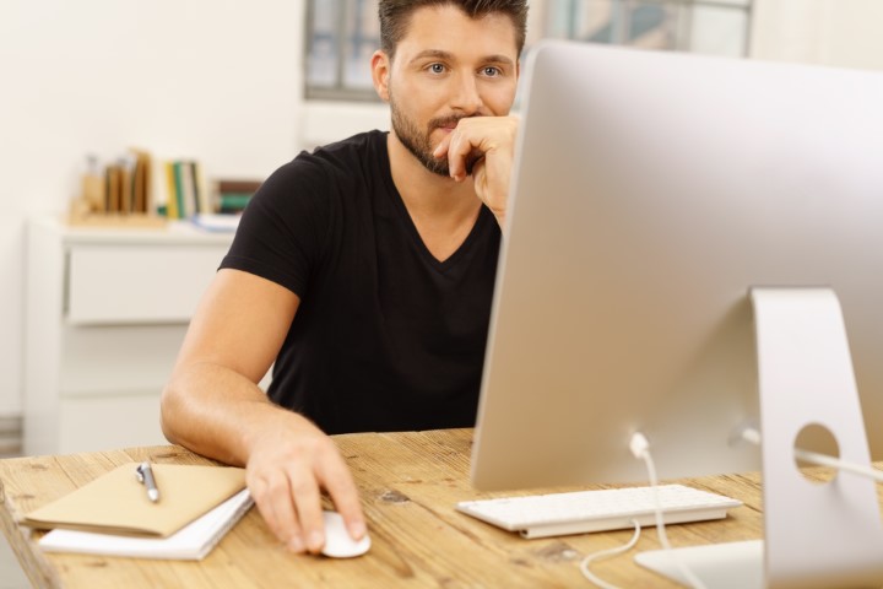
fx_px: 1349
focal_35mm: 55
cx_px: 442
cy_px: 294
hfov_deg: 36.2
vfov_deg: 24.6
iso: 160
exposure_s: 1/160
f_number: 2.5
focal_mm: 55
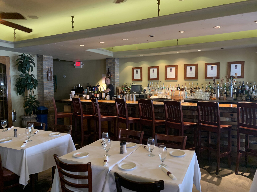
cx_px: 128
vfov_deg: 53.1
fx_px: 193
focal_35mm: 26
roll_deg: -1.1
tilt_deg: -3.4
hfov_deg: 67.3
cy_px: 96
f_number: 1.8
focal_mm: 4.25
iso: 400
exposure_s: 1/30
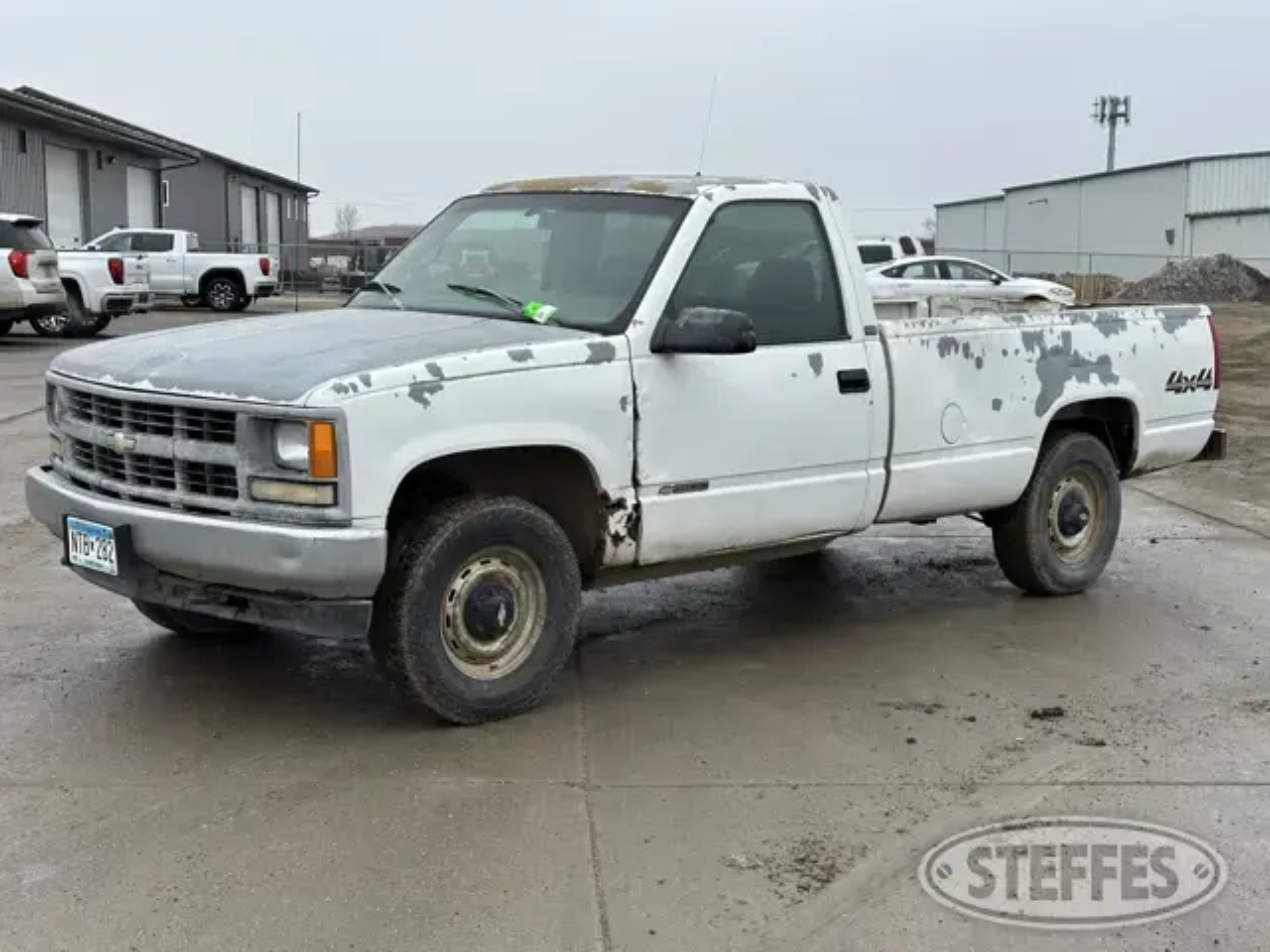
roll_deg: -0.5
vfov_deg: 30.3
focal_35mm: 48
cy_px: 476
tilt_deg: -7.4
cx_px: 635
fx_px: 1761
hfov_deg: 39.7
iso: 64
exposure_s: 1/1433
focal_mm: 6.86
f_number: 1.78
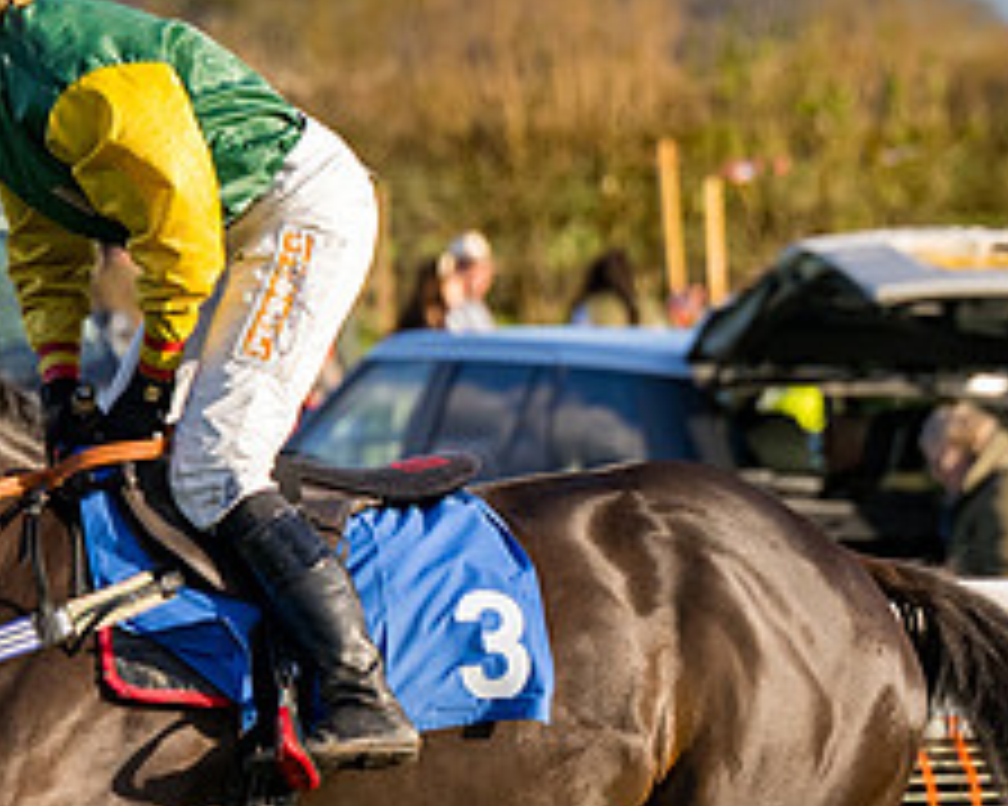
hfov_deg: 3.6
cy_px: 754
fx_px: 15954
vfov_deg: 2.9
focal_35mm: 535
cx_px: 184
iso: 400
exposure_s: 1/1600
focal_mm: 115
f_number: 3.5
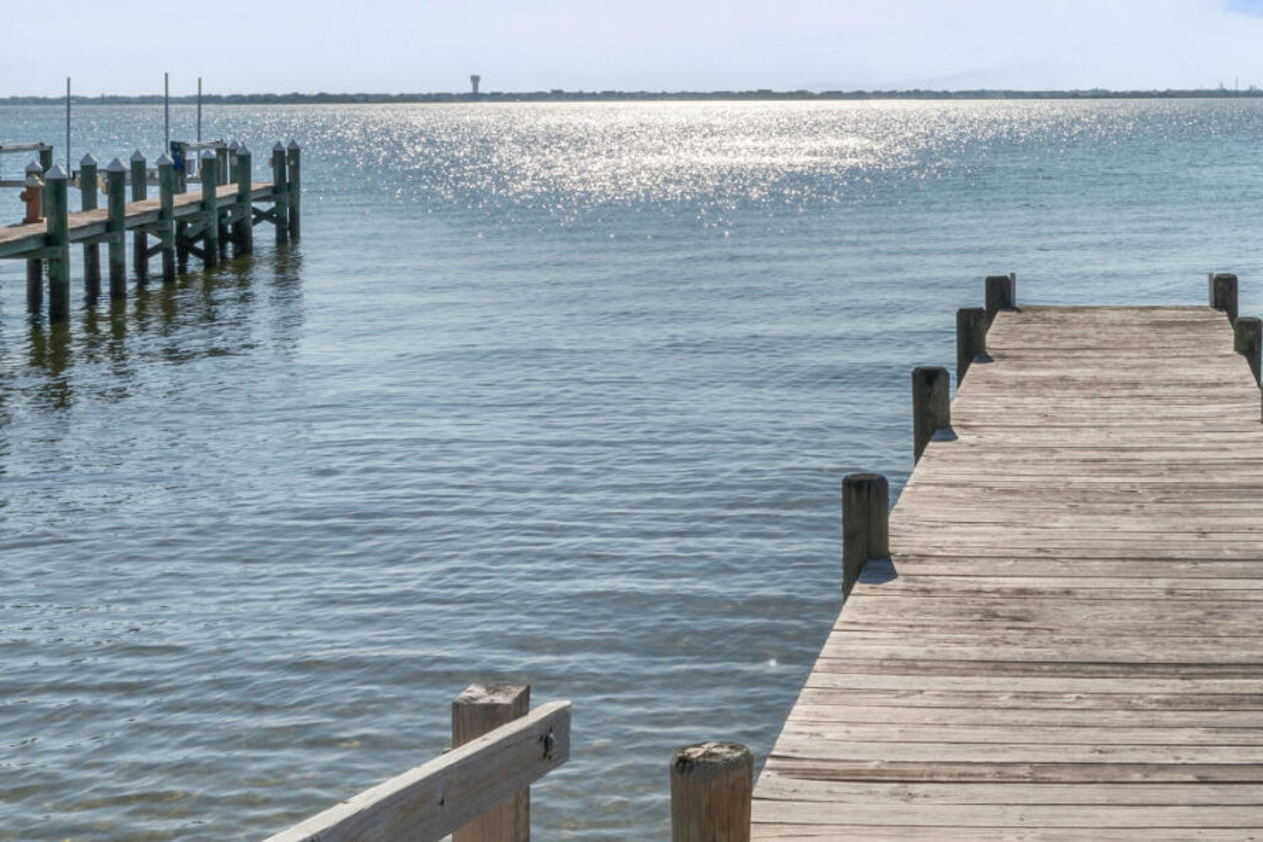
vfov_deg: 25.6
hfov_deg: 36.3
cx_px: 1115
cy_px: 129
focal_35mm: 52
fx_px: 1810
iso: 100
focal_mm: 17.9
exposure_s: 1/100
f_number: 22
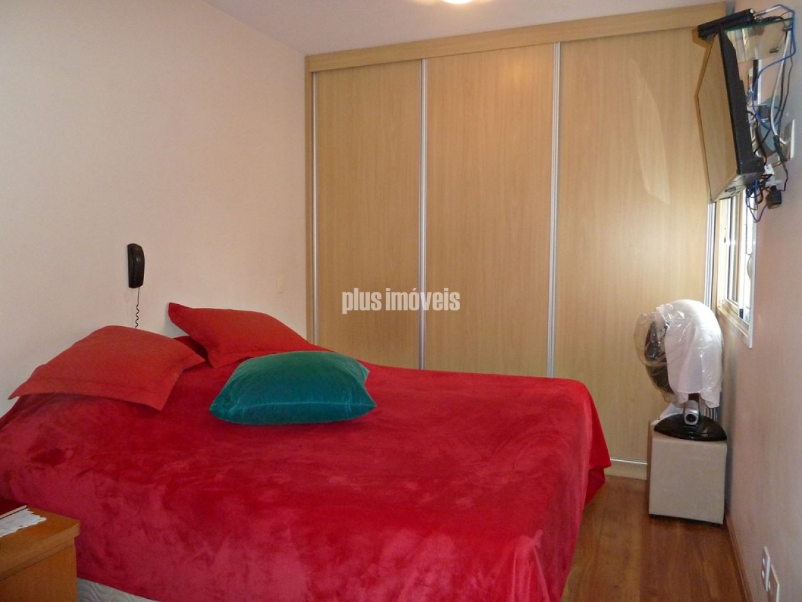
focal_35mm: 25
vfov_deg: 54.9
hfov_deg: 69.4
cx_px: 401
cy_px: 301
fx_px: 579
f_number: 3.3
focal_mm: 4.1
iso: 250
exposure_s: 1/30
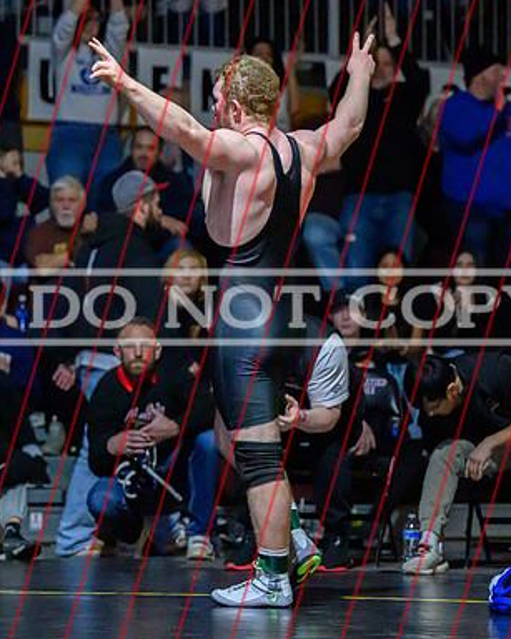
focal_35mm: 198
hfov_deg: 7.8
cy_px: 281
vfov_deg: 9.8
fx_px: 3745
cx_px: 197
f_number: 2.8
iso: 16000
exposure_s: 1/640
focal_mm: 105
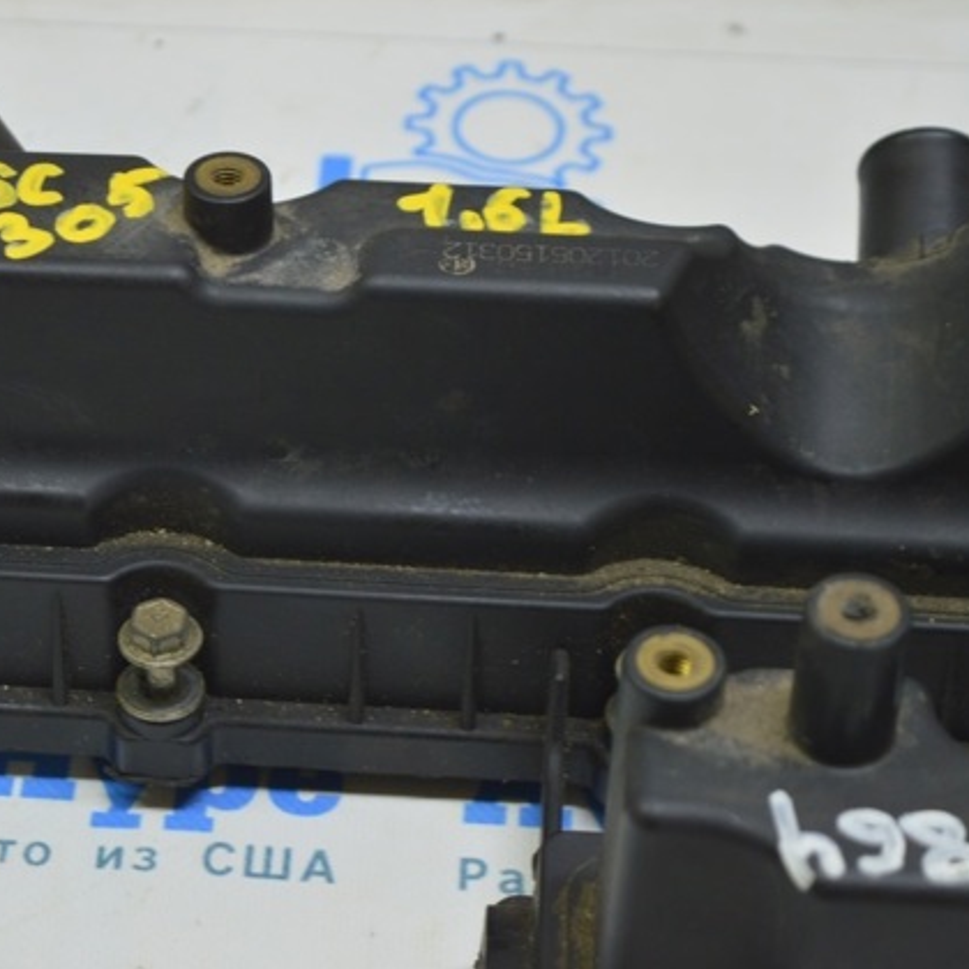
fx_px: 3378
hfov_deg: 16.3
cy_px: 481
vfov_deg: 16.3
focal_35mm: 107
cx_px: 263
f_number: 5.6
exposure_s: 1/20
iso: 400
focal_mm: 55
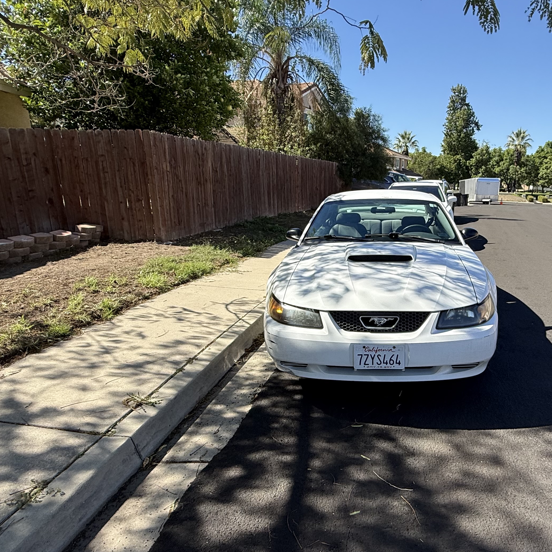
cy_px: 313
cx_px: 371
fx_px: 433
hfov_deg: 63.3
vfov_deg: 64.8
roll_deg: -0.9
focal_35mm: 24
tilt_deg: -16.8
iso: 50
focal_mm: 2.22
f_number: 2.2
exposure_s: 1/1050
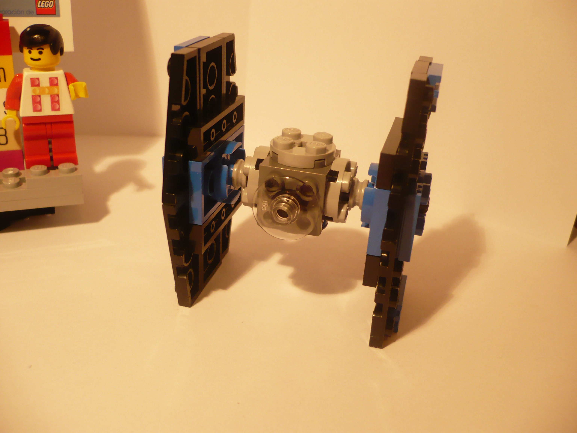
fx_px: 583
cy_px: 216
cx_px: 288
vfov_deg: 40.7
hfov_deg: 52.6
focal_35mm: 35
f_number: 2.8
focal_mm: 5.8
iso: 200
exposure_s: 1/20
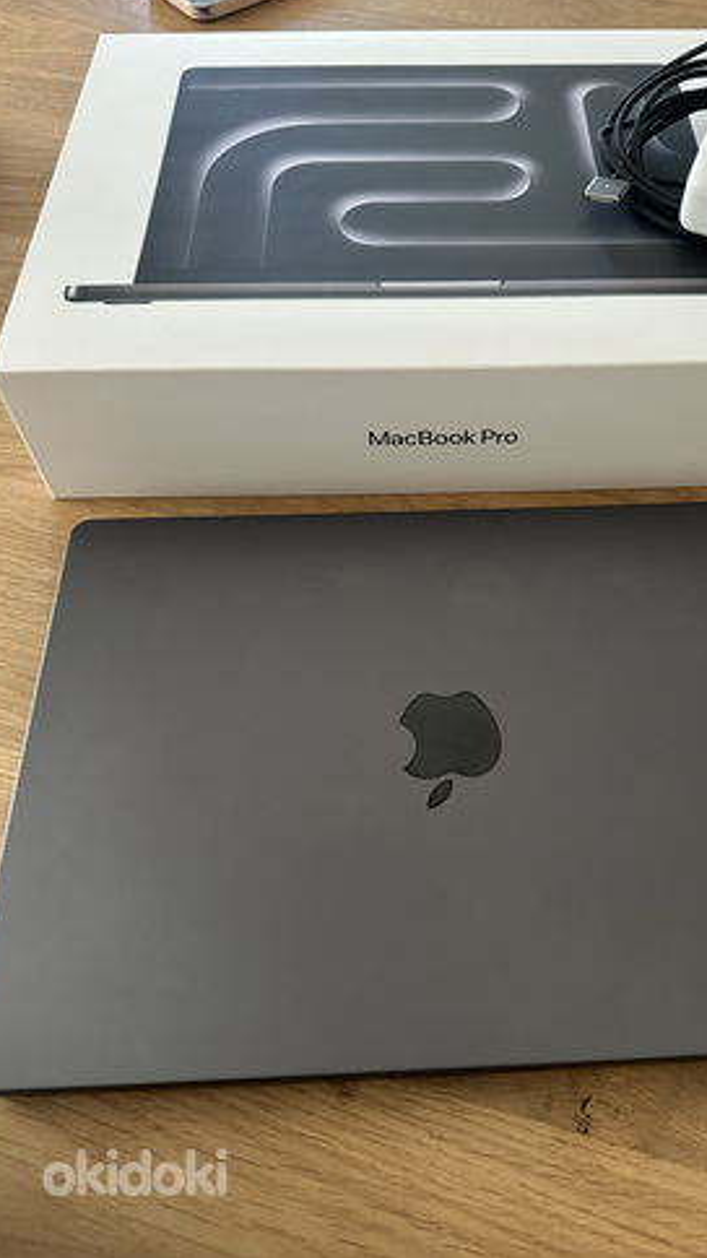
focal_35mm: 27
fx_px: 900
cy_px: 613
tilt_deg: -56.9
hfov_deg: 42.4
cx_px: 456
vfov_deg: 69.9
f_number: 1.78
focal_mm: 6.86
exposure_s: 1/60
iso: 400
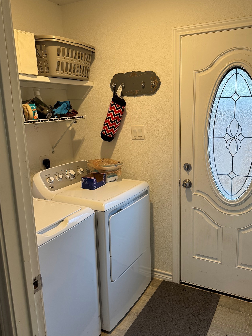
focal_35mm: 29
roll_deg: +1.1
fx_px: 282
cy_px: 166
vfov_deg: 61.7
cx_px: 141
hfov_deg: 48.1
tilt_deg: -10.2
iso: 160
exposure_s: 1/120
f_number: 1.78
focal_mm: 6.76
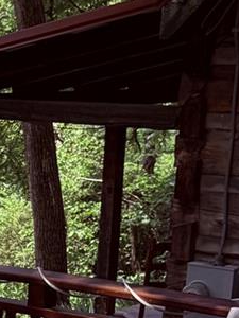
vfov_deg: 14.3
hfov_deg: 10.0
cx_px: -293
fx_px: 1224
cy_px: 388
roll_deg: +0.5
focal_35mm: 133
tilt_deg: -13.2
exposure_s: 1/1001
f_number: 1.6
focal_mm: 5.96
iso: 64
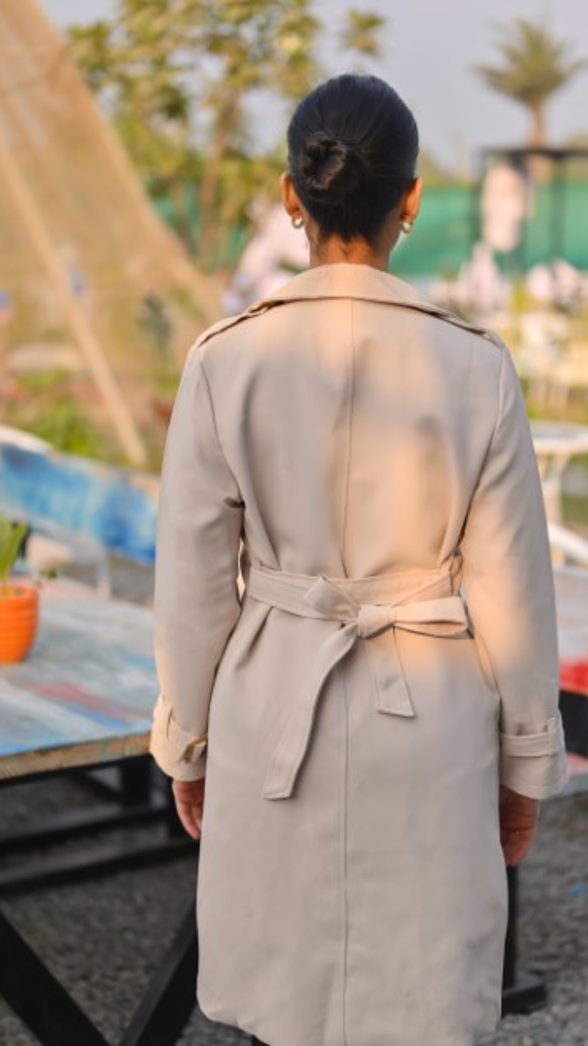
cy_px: 559
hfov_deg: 20.0
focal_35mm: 60
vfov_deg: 34.9
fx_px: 1664
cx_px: 356
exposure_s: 1/2000
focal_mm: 50
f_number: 2
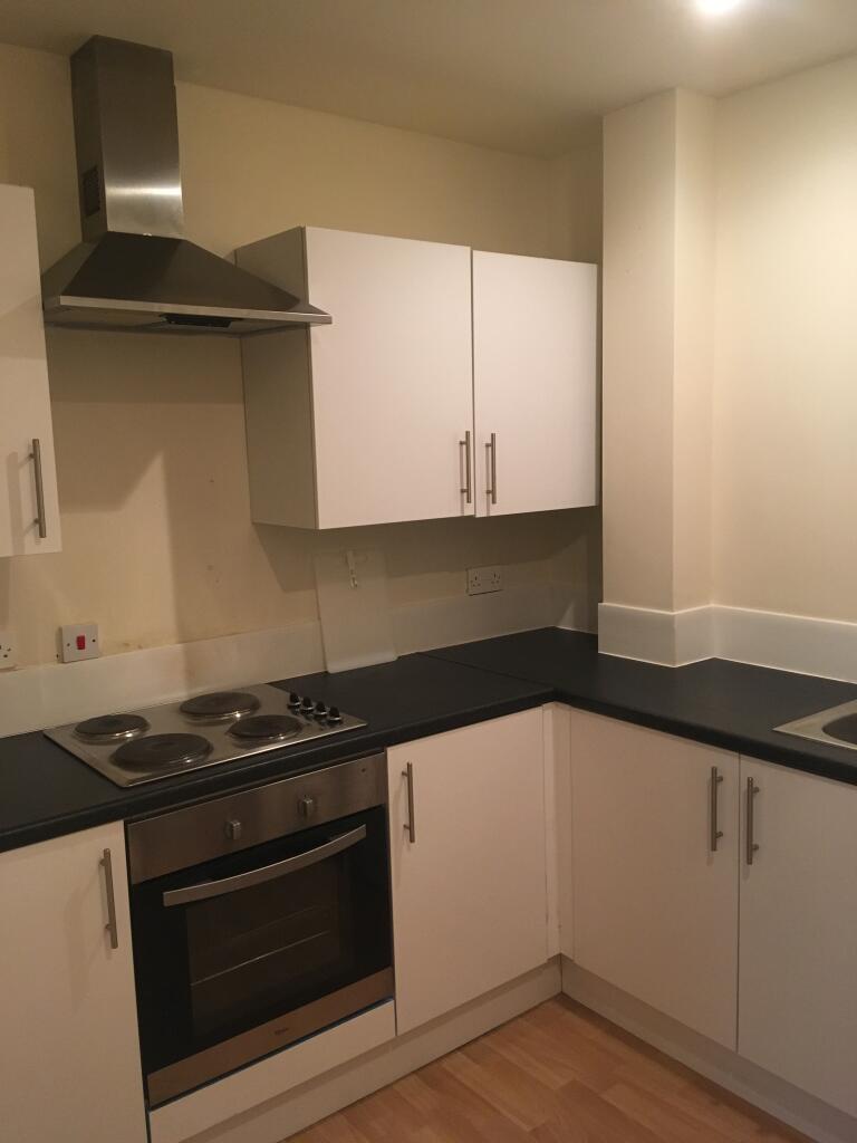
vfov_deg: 61.7
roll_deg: +1.7
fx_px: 957
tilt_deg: -8.8
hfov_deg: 48.2
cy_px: 572
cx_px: 428
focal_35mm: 29
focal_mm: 4.15
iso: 200
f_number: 2.2
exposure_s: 1/33
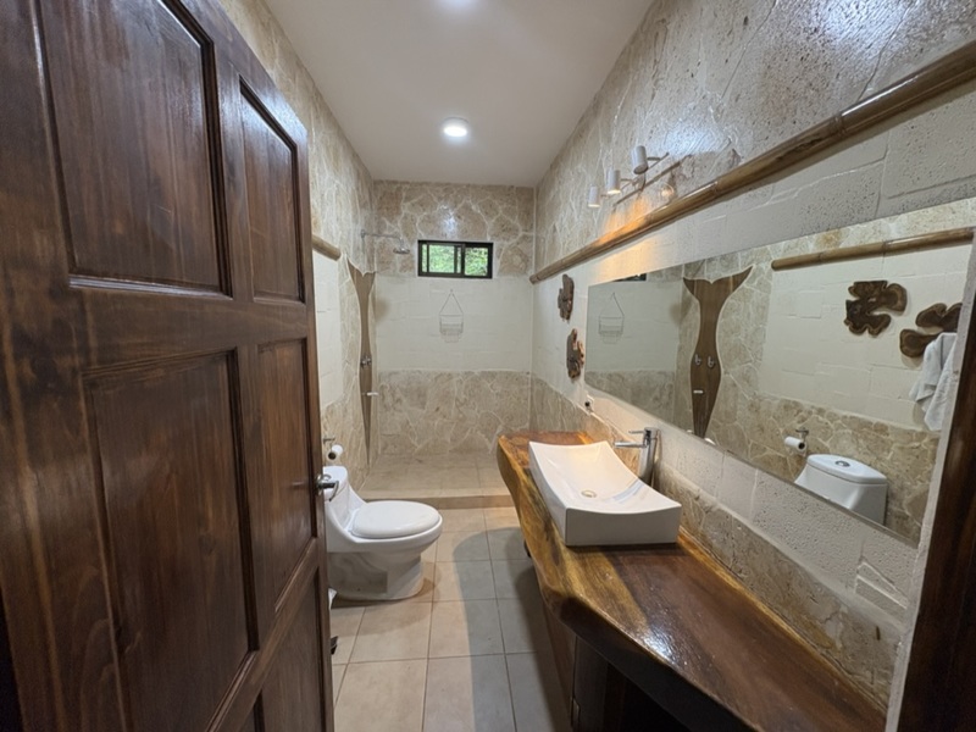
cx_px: 488
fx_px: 395
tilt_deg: -7.3
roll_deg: +0.1
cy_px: 366
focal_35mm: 14
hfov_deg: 102.1
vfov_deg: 85.7
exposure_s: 1/120
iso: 250
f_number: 2.2
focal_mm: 2.22
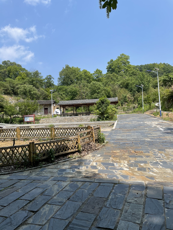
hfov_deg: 53.1
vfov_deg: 67.3
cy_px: 115
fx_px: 173
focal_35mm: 26
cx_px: 86
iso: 32
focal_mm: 4.2
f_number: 1.6
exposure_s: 1/2681
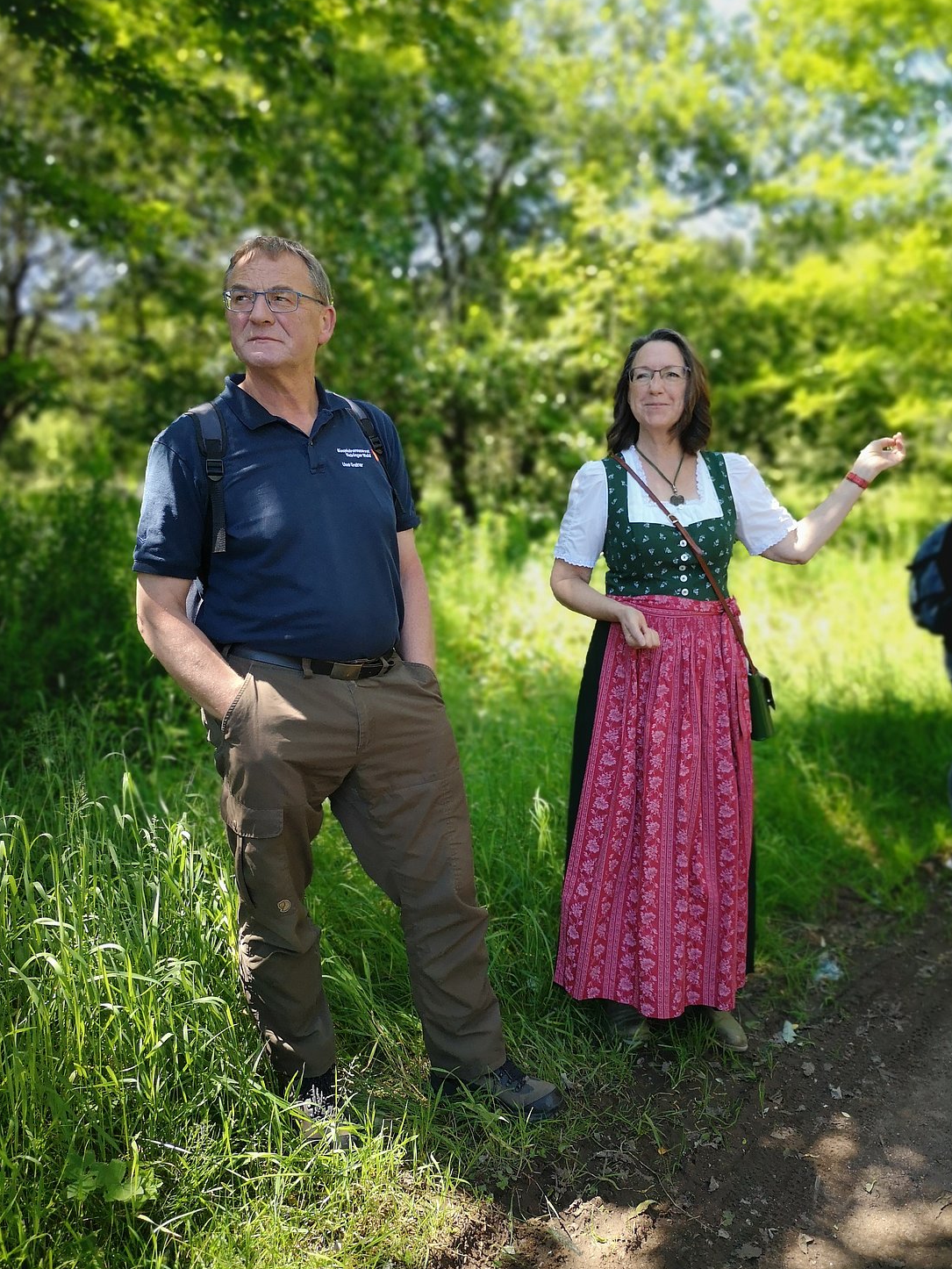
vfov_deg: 63.4
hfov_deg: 49.8
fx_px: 1026
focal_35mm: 28
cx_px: 490
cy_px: 627
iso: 250
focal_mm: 3.95
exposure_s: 1/900
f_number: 1.8
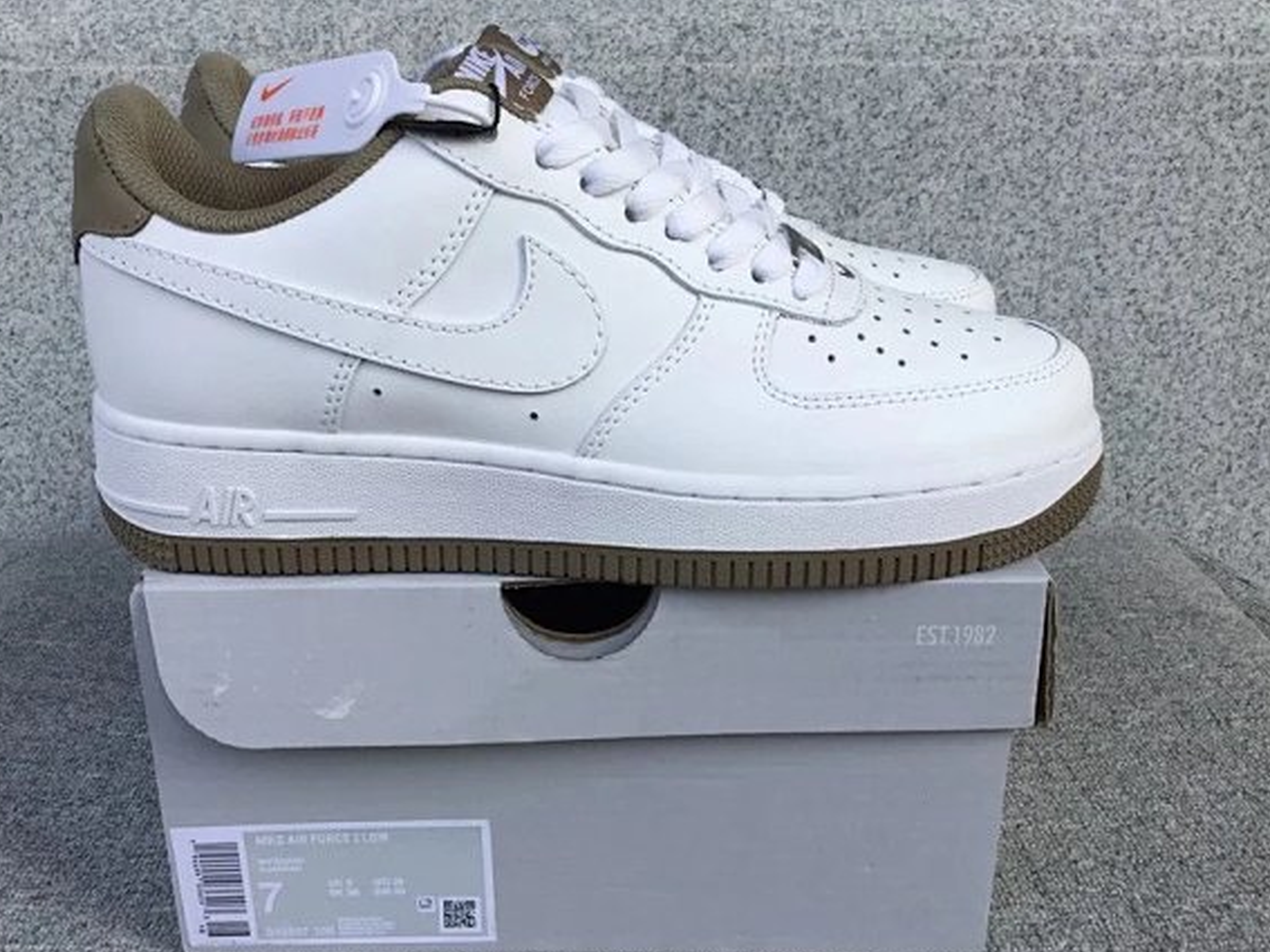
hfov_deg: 52.6
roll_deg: +0.5
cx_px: 576
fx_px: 1284
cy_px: 500
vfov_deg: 40.7
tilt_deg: -19.6
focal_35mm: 35
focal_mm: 3.3
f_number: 2.4
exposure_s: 1/554
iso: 25
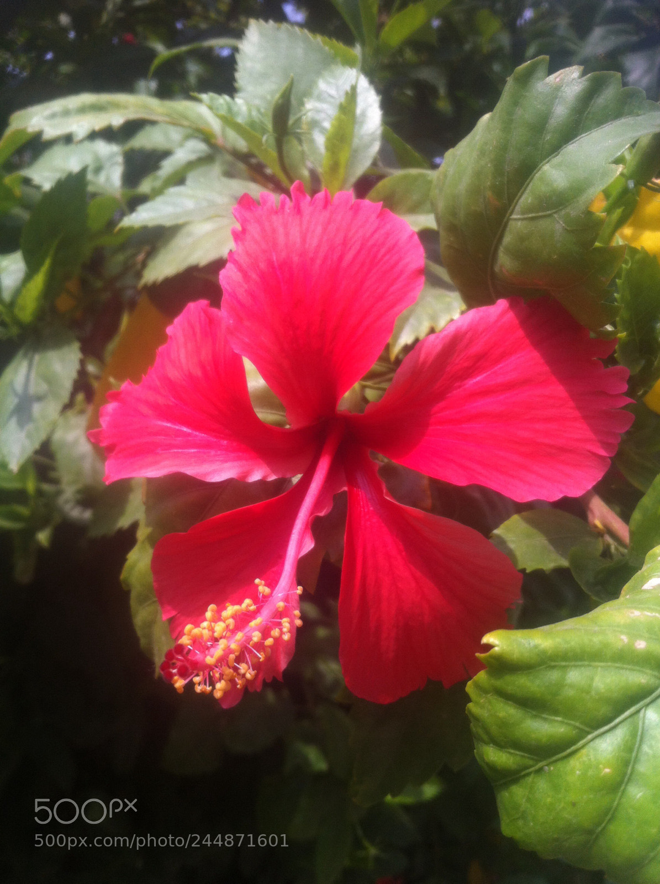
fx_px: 892
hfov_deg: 40.6
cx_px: 330
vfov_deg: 52.7
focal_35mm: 35
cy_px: 442
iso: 80
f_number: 2.8
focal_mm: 3.85
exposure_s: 1/603
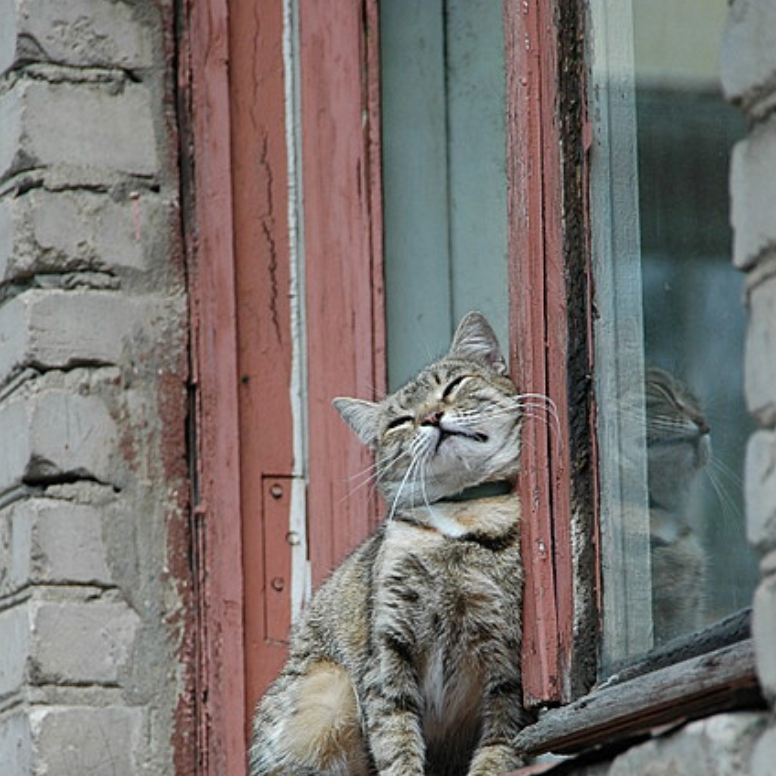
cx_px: 388
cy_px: 575
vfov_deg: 7.6
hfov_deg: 7.6
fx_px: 5859
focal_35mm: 231
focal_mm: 120
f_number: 5.6
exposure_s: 1/320
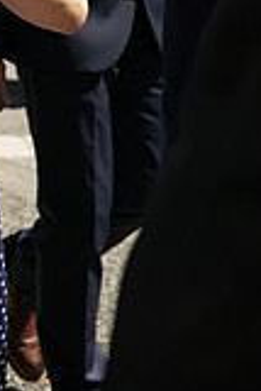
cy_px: -237
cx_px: -170
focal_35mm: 181
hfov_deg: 7.4
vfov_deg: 10.8
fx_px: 1964
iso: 200
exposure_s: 1/500
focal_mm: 50
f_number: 6.3
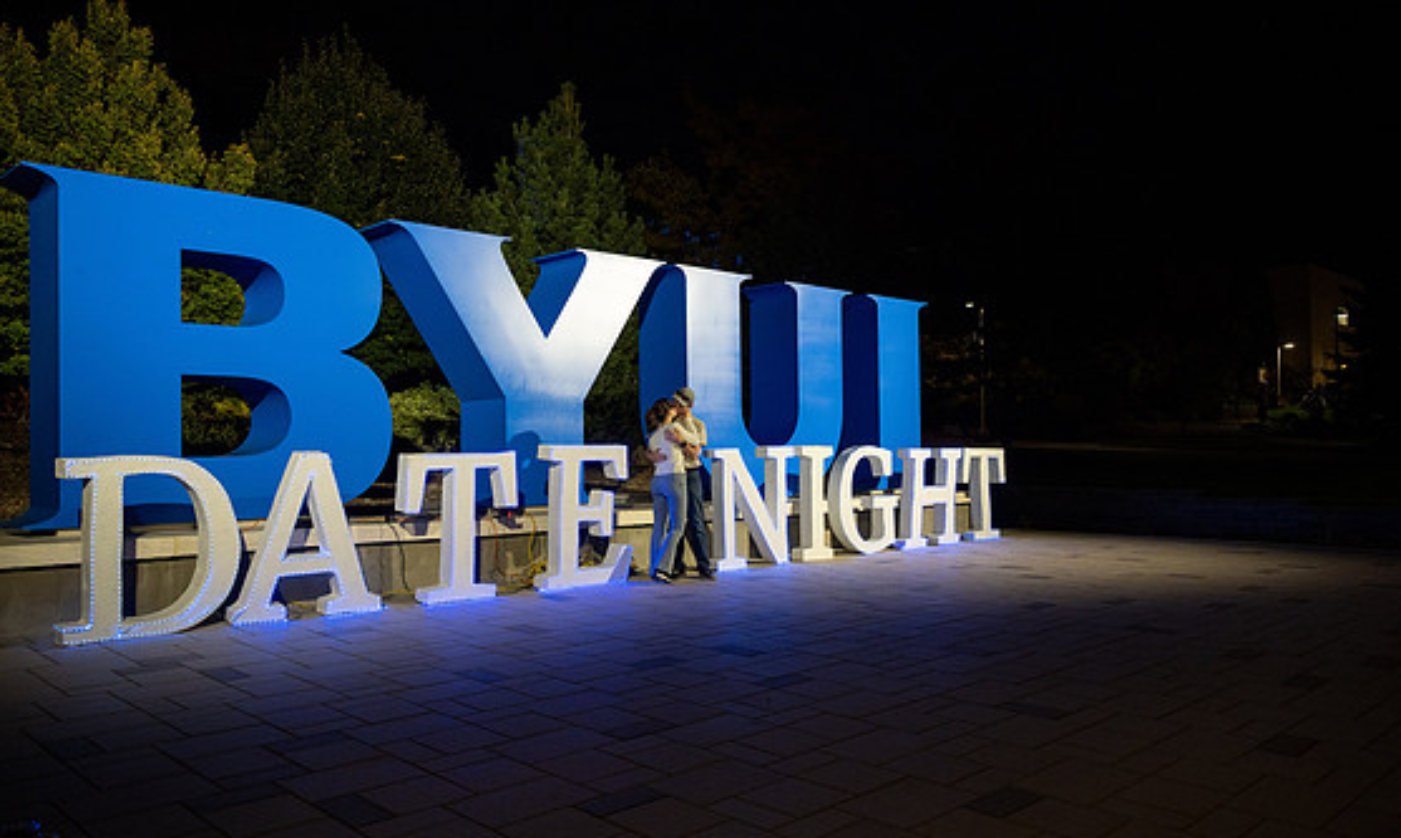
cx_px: 719
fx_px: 1094
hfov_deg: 65.3
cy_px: 445
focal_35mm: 29
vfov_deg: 41.9
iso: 800
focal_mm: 27
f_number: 3.2
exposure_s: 1/160
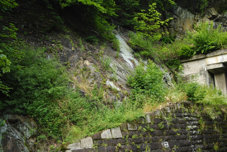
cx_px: 114
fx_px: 303
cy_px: 76
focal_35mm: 48
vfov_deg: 28.2
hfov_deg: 41.1
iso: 400
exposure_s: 1/40
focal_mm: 32
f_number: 5
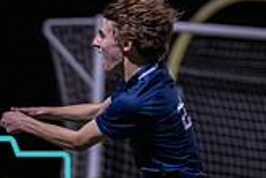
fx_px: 3229
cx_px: -66
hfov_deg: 4.7
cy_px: 213
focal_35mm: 437
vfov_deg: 3.1
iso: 3200
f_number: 2.8
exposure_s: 1/1000
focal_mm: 124
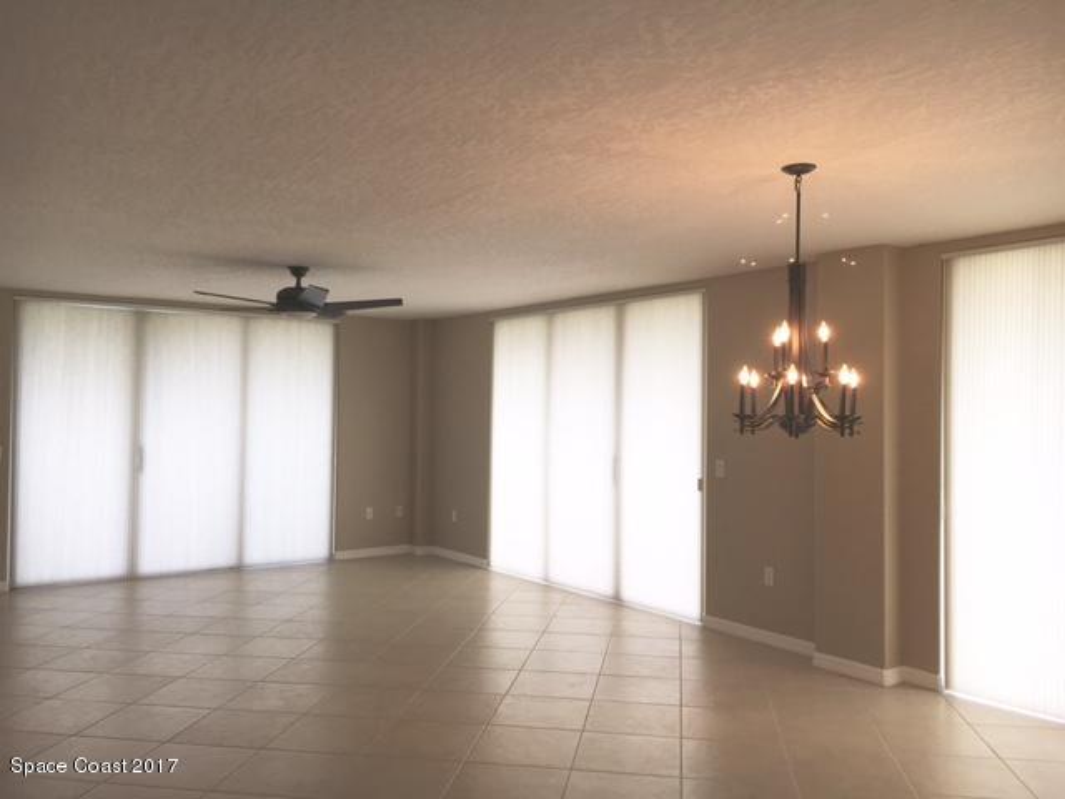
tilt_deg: +0.7
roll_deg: -0.9
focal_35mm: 29
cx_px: 532
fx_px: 892
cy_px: 400
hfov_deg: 61.7
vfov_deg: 48.2
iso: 32
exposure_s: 1/60
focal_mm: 4.15
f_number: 2.2
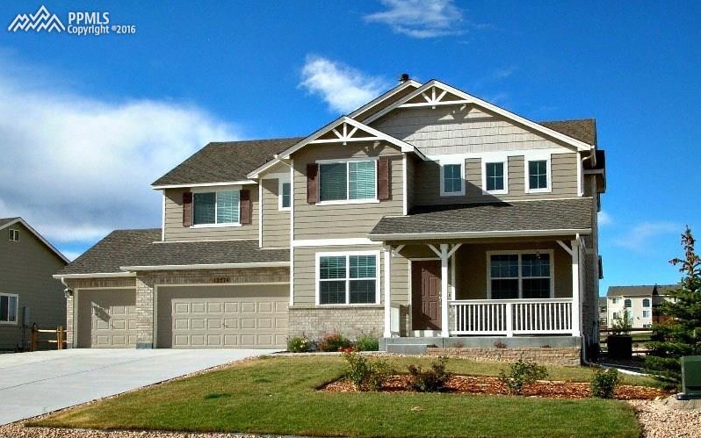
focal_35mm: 51
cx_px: 350
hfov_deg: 39.6
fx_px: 974
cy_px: 262
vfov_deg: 25.3
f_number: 6.4
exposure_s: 1/241
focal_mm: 8
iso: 50
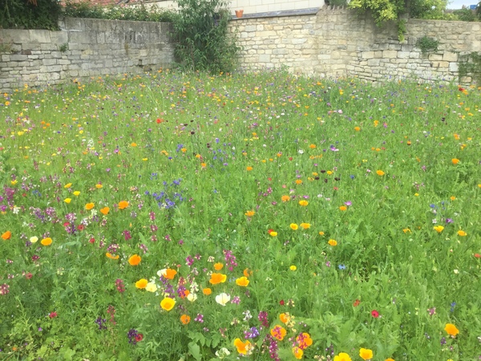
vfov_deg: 45.4
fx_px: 431
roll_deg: +1.3
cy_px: 180
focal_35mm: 31
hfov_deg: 58.4
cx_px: 240
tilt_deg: -15.9
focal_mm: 3.3
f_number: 2.4
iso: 25
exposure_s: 1/566
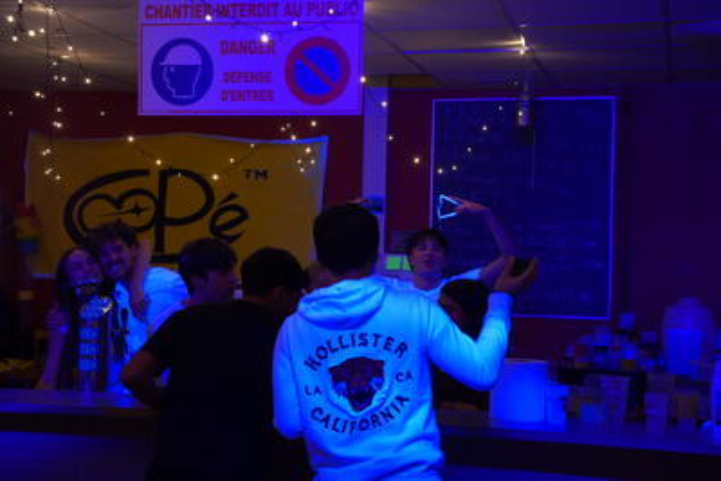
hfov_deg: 32.4
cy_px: 240
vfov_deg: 21.9
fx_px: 1242
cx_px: 360
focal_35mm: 62
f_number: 4
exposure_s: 1/160
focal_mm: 62
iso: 5000
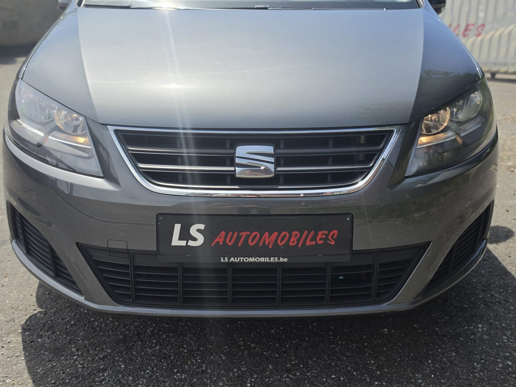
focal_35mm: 35
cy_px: 141
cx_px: 253
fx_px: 522
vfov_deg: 40.4
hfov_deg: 52.6
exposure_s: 1/6352
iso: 64
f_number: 1.4
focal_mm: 6.5
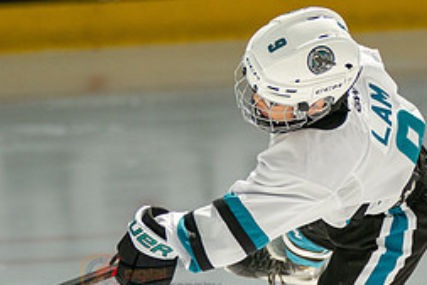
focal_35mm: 575
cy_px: 257
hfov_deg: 3.6
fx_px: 6824
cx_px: 338
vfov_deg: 2.4
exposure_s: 1/6400
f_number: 2.8
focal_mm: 176
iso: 1600
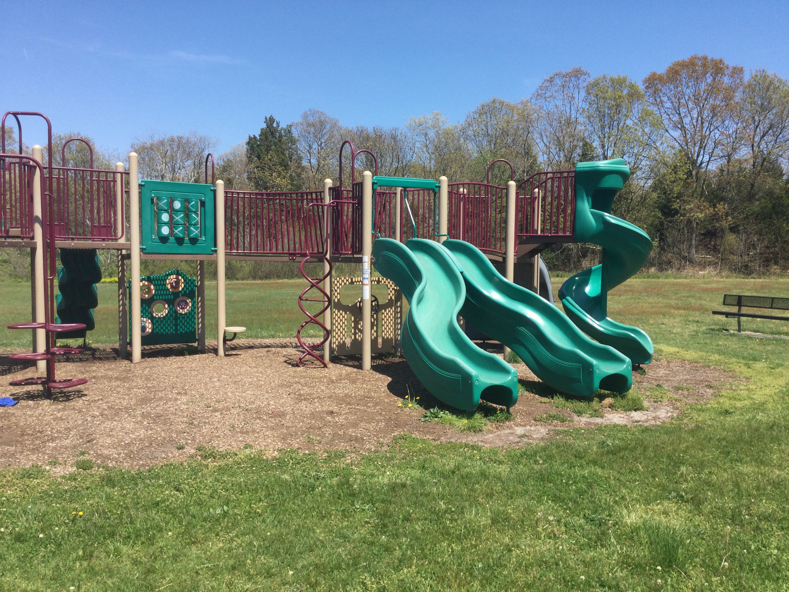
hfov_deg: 58.4
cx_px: 394
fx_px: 707
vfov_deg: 45.4
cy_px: 296
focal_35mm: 31
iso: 25
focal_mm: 3.3
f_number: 2.4
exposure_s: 1/1058
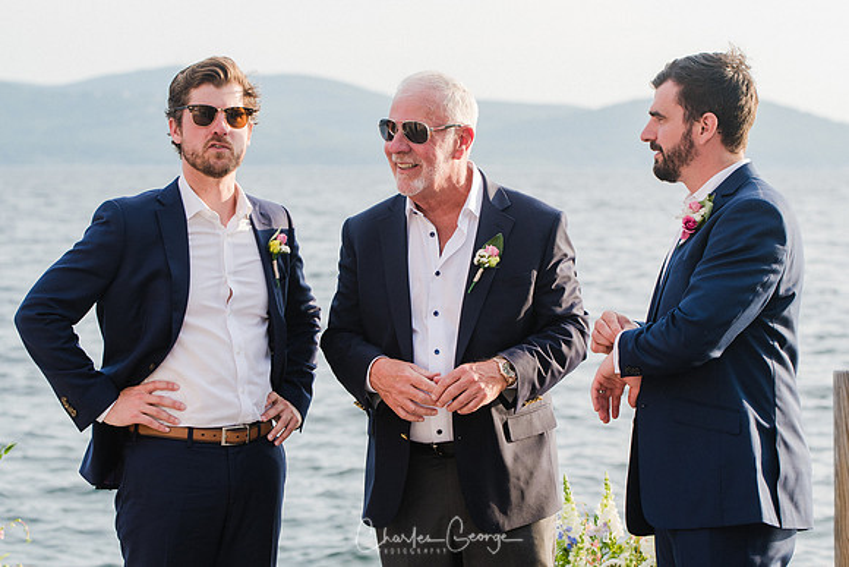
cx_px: 424
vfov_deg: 11.2
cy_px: 284
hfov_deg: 16.6
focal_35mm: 123
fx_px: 2901
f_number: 4.5
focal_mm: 82
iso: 200
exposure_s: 1/400
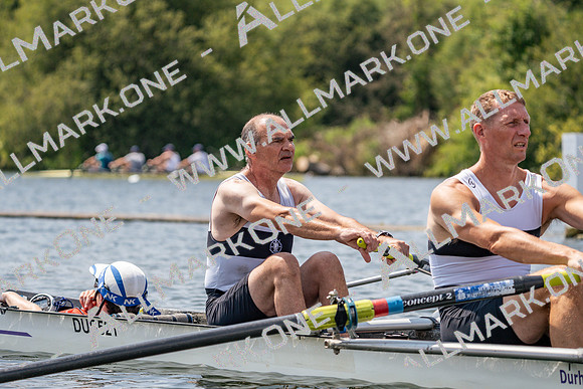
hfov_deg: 10.3
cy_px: 194
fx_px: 3239
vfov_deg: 6.9
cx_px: 292
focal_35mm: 200
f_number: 5.6
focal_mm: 200
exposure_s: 1/1600
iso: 200
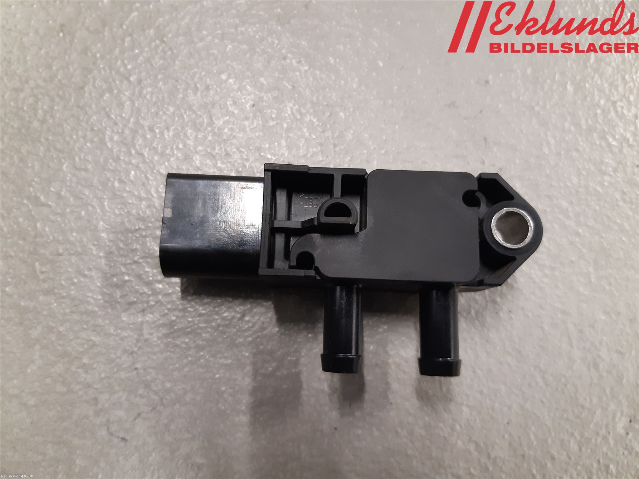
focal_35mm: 26
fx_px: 480
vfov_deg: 53.1
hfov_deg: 67.3
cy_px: 240
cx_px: 320
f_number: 1.7
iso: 250
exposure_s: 1/33
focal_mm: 3.93
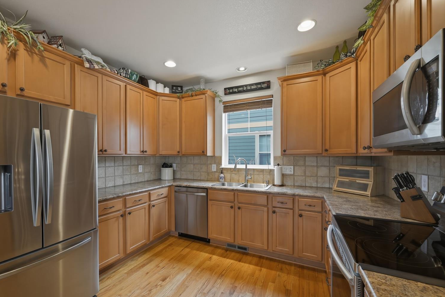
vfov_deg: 77.3
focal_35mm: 15
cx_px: 208
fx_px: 185
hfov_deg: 100.3
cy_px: 155
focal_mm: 14
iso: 320
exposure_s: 1/20
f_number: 11
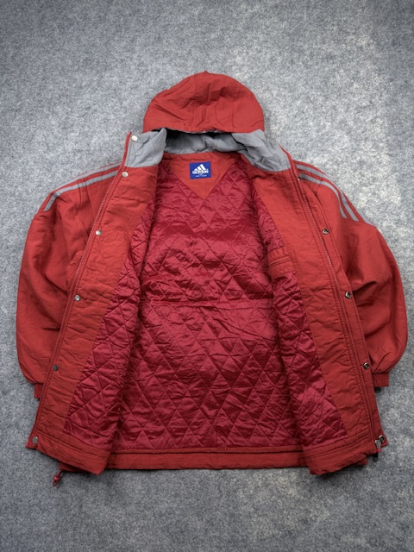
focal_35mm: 24
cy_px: 276
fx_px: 383
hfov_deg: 56.8
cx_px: 207
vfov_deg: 71.6
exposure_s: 1/100
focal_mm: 6.76
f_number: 1.78
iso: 100
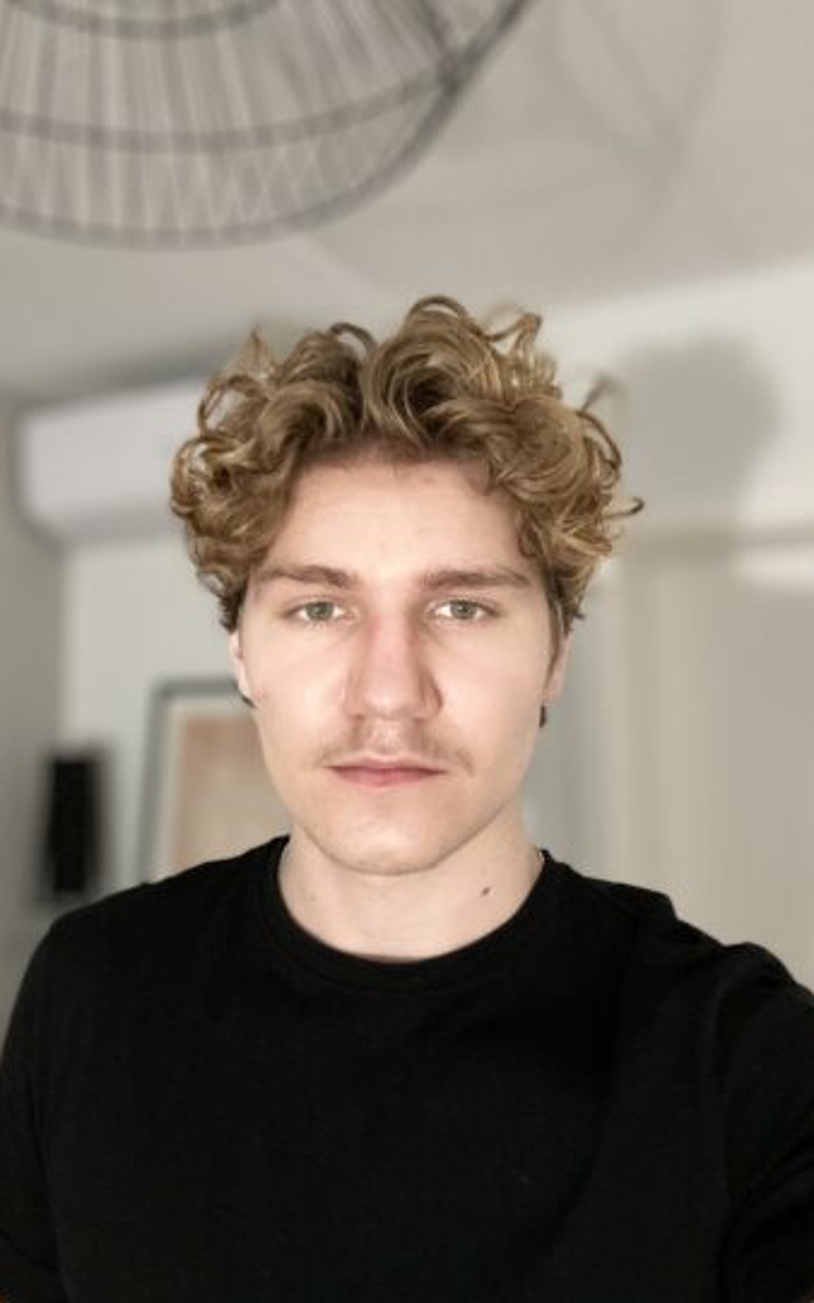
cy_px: 650
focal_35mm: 32
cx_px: 332
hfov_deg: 39.3
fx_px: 1136
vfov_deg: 59.7
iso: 320
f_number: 1.9
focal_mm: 2.69
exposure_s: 1/25
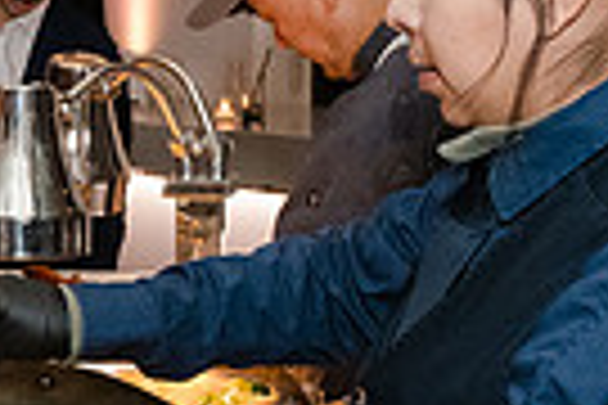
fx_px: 2297
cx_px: -364
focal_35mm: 136
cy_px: 384
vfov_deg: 10.0
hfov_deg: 13.9
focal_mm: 24
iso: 5000
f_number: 4.5
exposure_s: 1/160
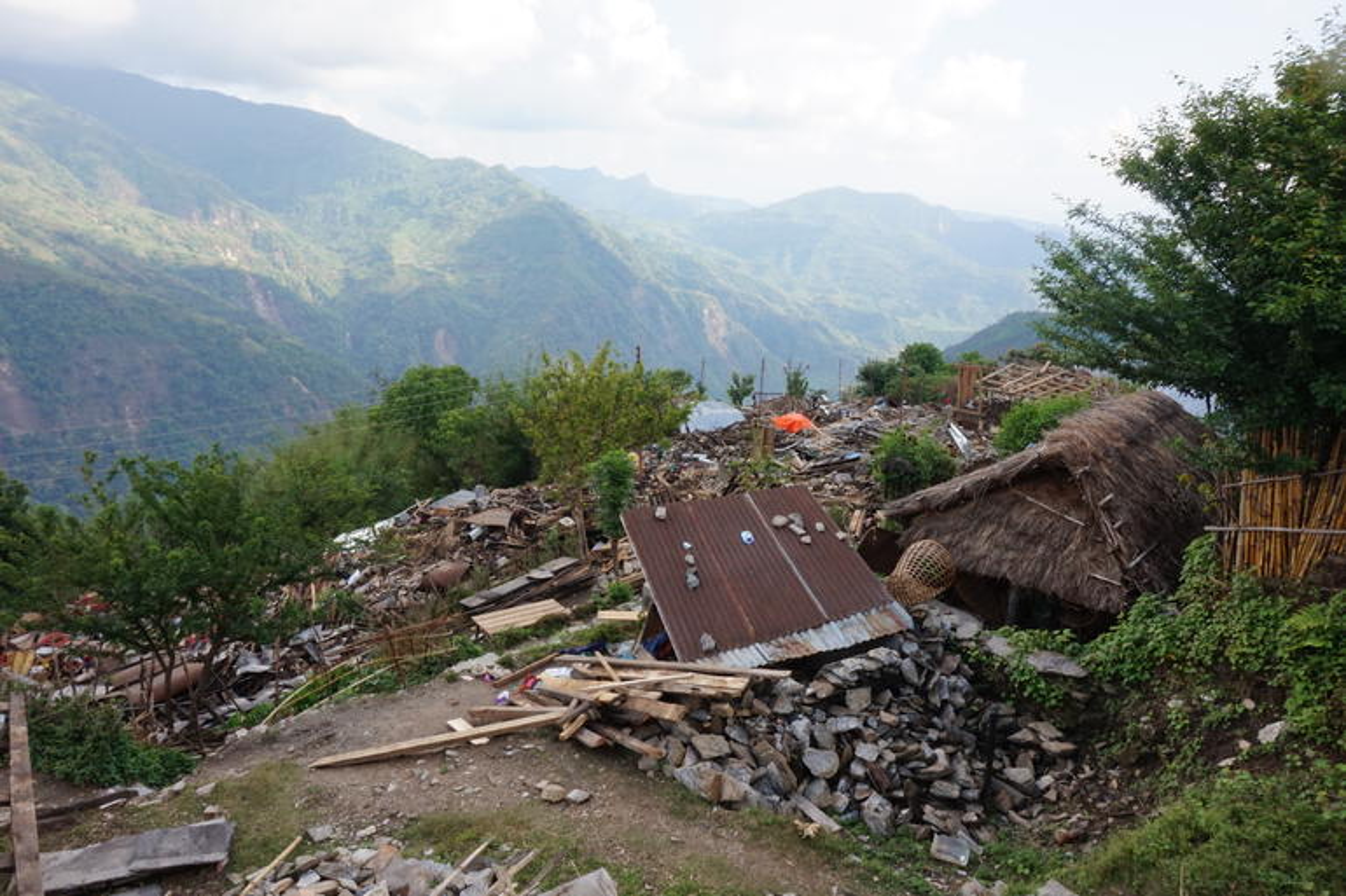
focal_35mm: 24
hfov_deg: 73.8
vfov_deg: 53.1
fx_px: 897
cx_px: 673
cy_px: 448
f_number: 22
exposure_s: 1/50
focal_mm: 16
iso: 500
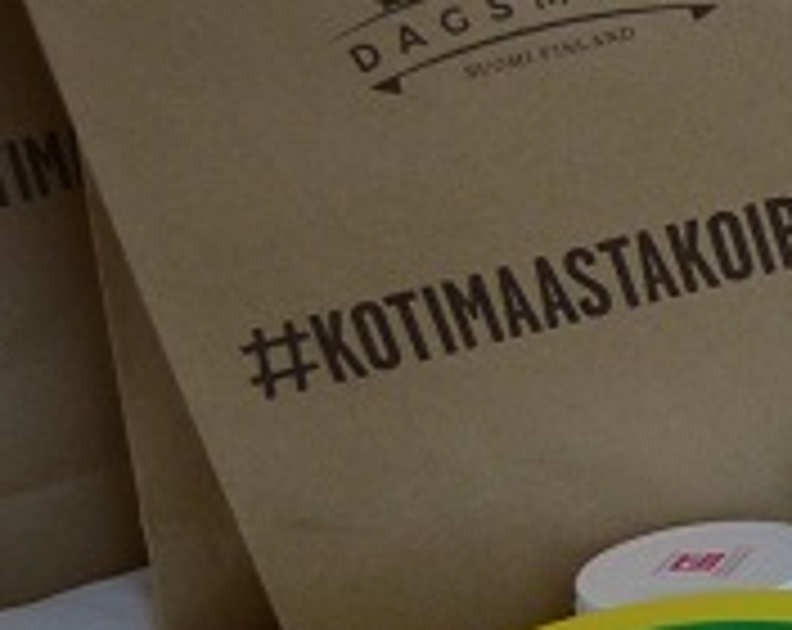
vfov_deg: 15.2
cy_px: 374
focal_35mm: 101
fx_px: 2362
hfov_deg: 16.6
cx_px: 1310
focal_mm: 18
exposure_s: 1/60
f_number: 3.5
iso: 1100
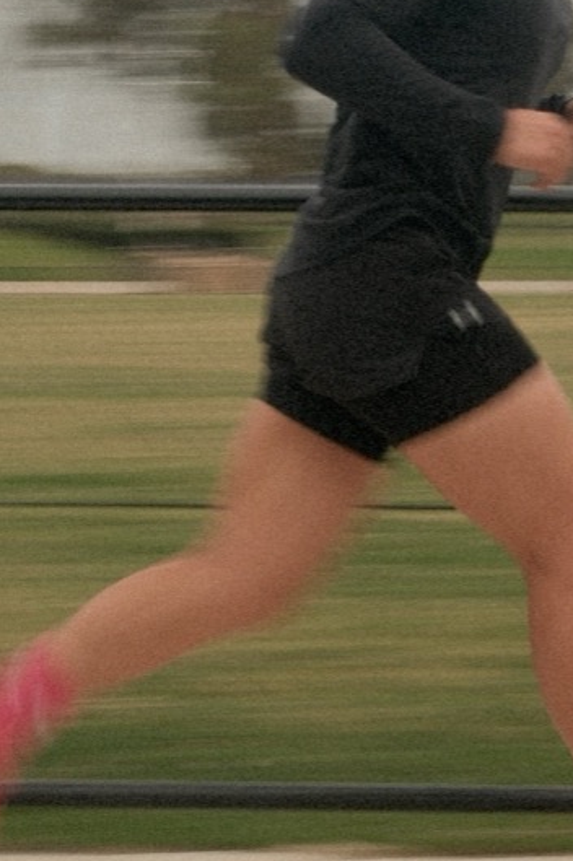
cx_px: 399
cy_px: 135
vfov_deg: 16.4
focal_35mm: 124
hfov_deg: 11.0
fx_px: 2964
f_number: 11
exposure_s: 1/30
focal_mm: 27
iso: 500
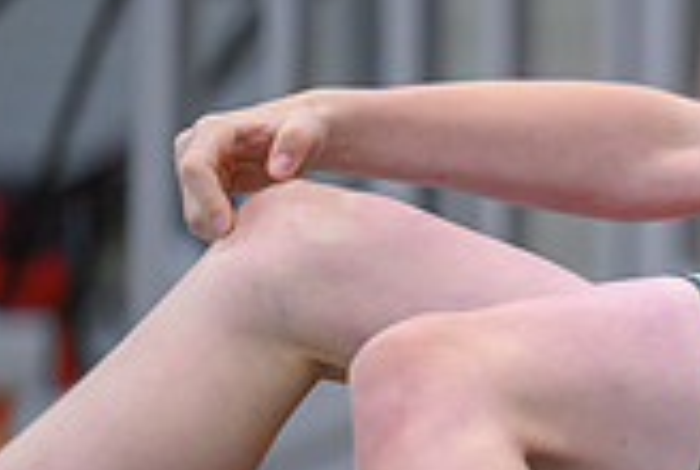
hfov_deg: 2.9
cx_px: 1496
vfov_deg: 2.0
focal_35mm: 693
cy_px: 419
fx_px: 13499
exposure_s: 1/640
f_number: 2.8
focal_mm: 160
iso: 1600
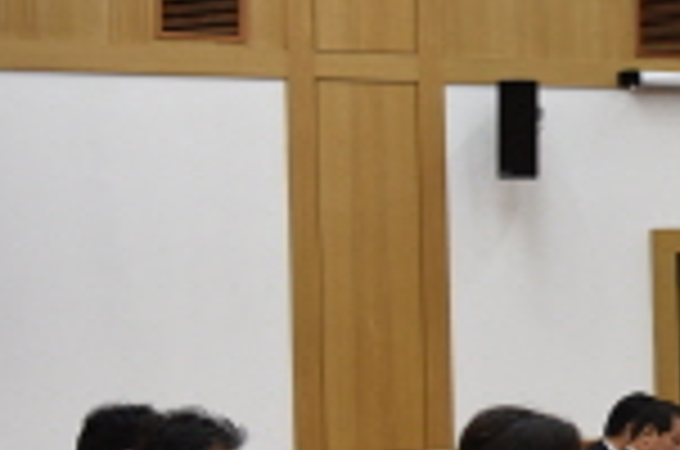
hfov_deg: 12.8
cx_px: 1554
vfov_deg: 10.5
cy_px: 180
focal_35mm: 130
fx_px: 2450
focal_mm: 28
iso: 450
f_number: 4
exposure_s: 1/60
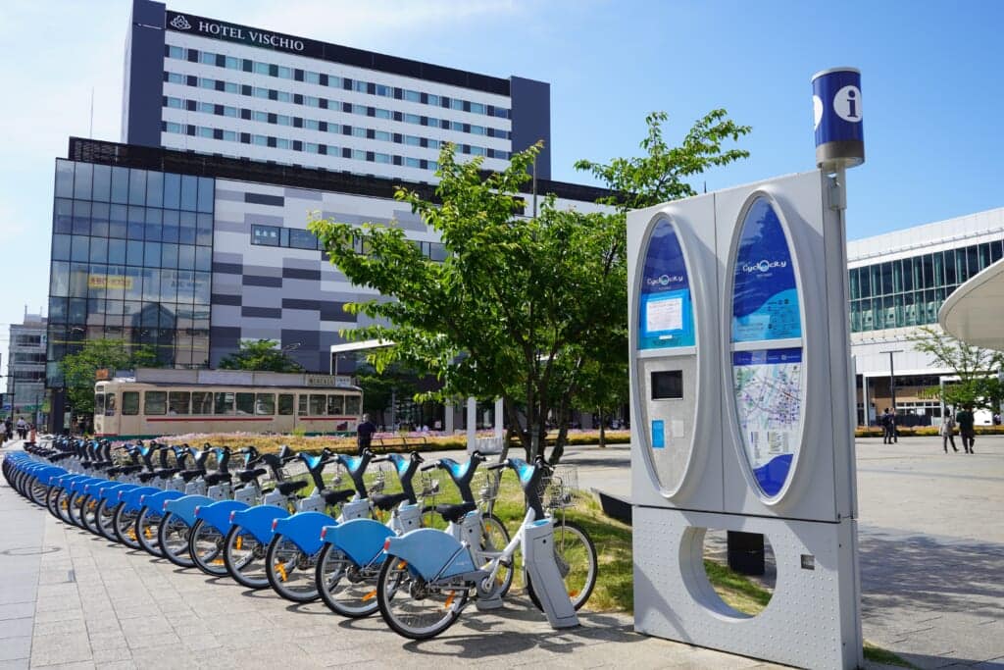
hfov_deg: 65.5
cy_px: 335
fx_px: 781
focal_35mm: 28
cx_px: 502
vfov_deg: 46.4
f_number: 9
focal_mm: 28
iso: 100
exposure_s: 1/125
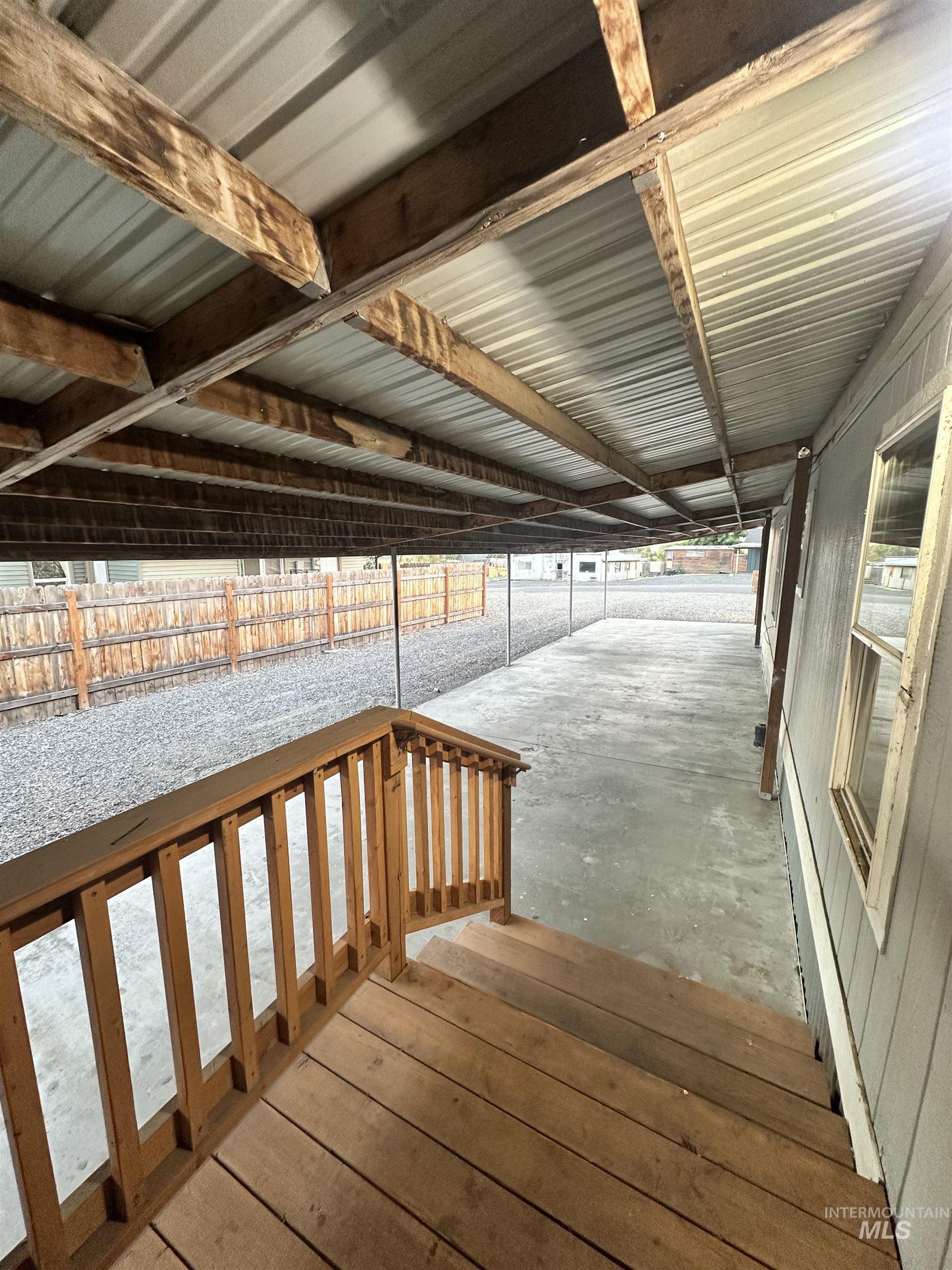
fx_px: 513
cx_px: 476
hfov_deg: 85.7
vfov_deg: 102.1
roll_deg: -0.7
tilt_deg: -8.9
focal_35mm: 14
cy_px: 635
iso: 200
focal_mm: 2.22
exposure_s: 1/60
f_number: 2.2
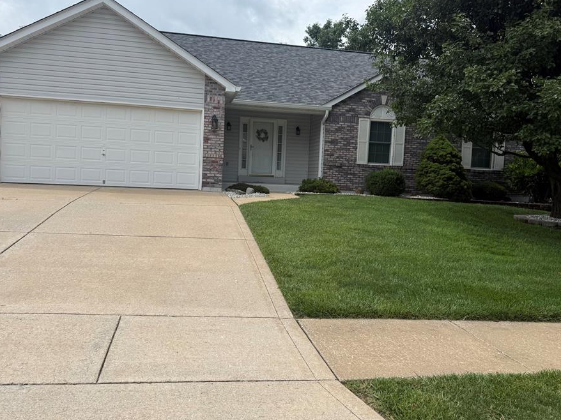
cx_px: 279
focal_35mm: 28
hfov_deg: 63.5
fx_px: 454
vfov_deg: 49.7
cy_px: 197
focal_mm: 6.76
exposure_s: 1/4975
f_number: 1.78
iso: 80
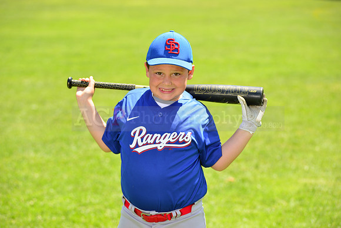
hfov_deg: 17.6
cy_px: 114
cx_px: 170
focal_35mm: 116
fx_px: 1099
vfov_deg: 11.8
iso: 100
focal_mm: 116
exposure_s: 1/250
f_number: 5
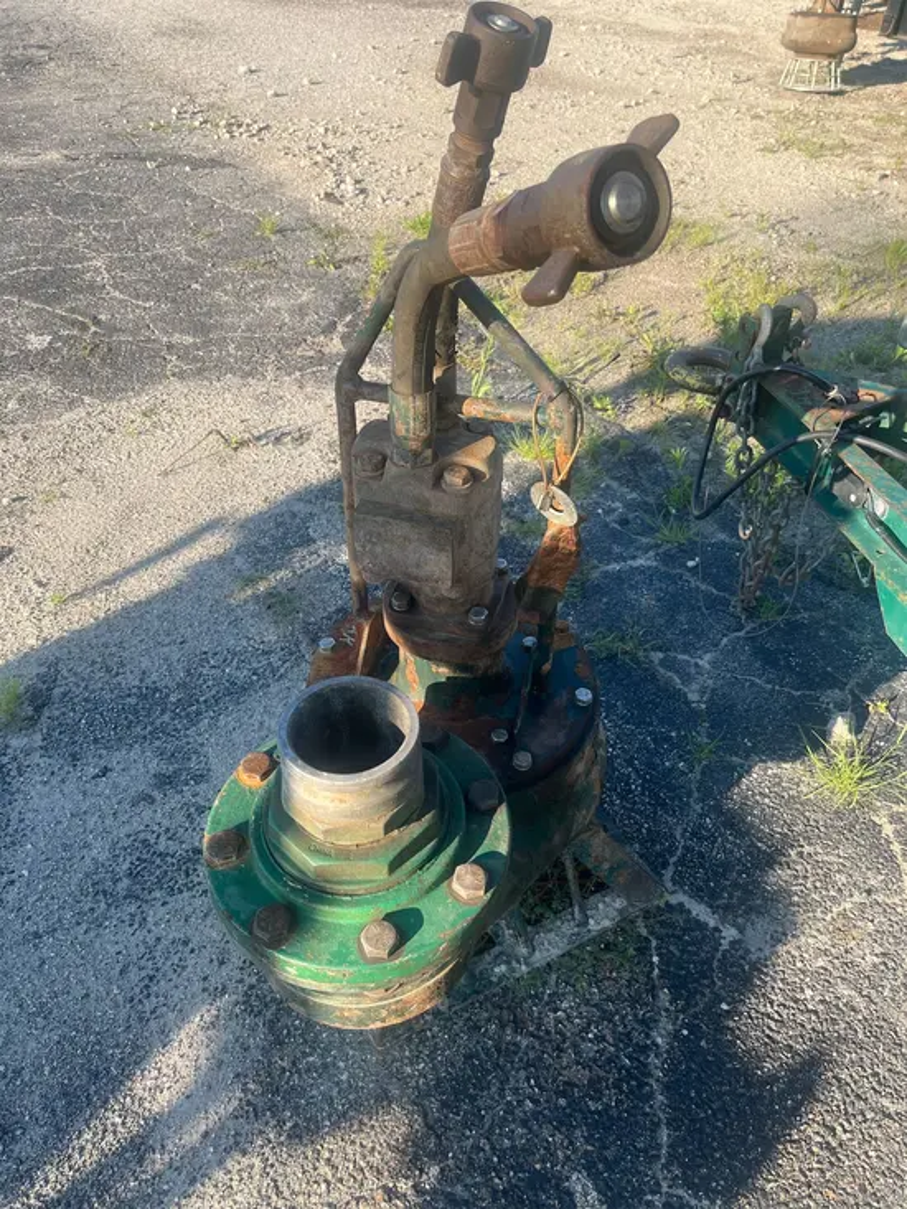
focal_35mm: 26
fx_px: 908
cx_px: 454
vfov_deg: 67.3
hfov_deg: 53.1
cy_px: 604
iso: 50
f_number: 1.6
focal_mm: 5.1
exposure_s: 1/891
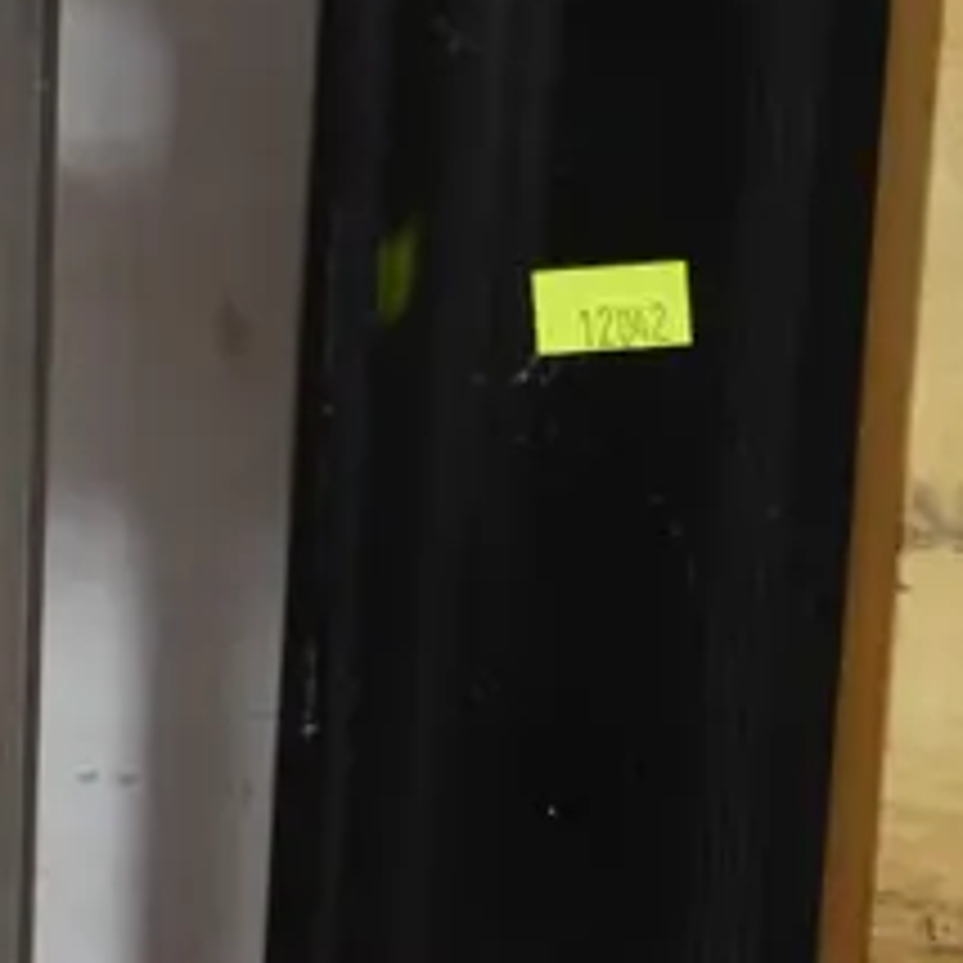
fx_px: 6137
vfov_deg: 8.9
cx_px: -634
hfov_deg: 8.7
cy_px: 148
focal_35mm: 195
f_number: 5.1
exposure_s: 1/60
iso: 640
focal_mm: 23
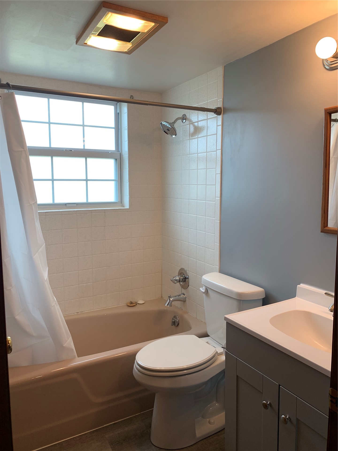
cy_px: 226
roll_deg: +0.0
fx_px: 338
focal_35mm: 26
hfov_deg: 53.1
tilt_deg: -5.9
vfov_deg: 67.3
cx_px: 169
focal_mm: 4.25
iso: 50
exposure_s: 1/120
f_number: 1.8
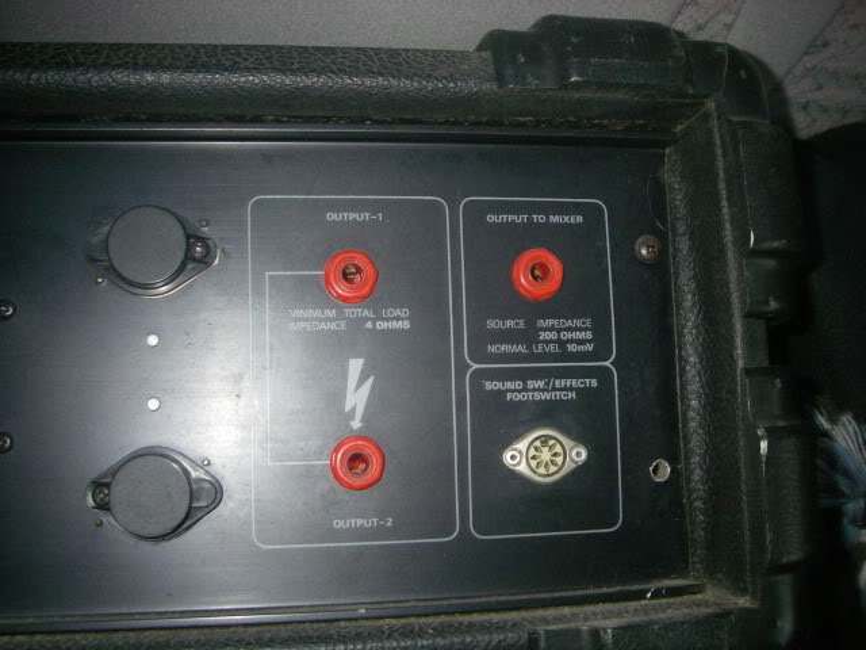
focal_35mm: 38
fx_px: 951
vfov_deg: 37.7
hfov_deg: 49.0
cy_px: 325
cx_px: 433
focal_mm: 6.3
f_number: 3.3
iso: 400
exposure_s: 1/50
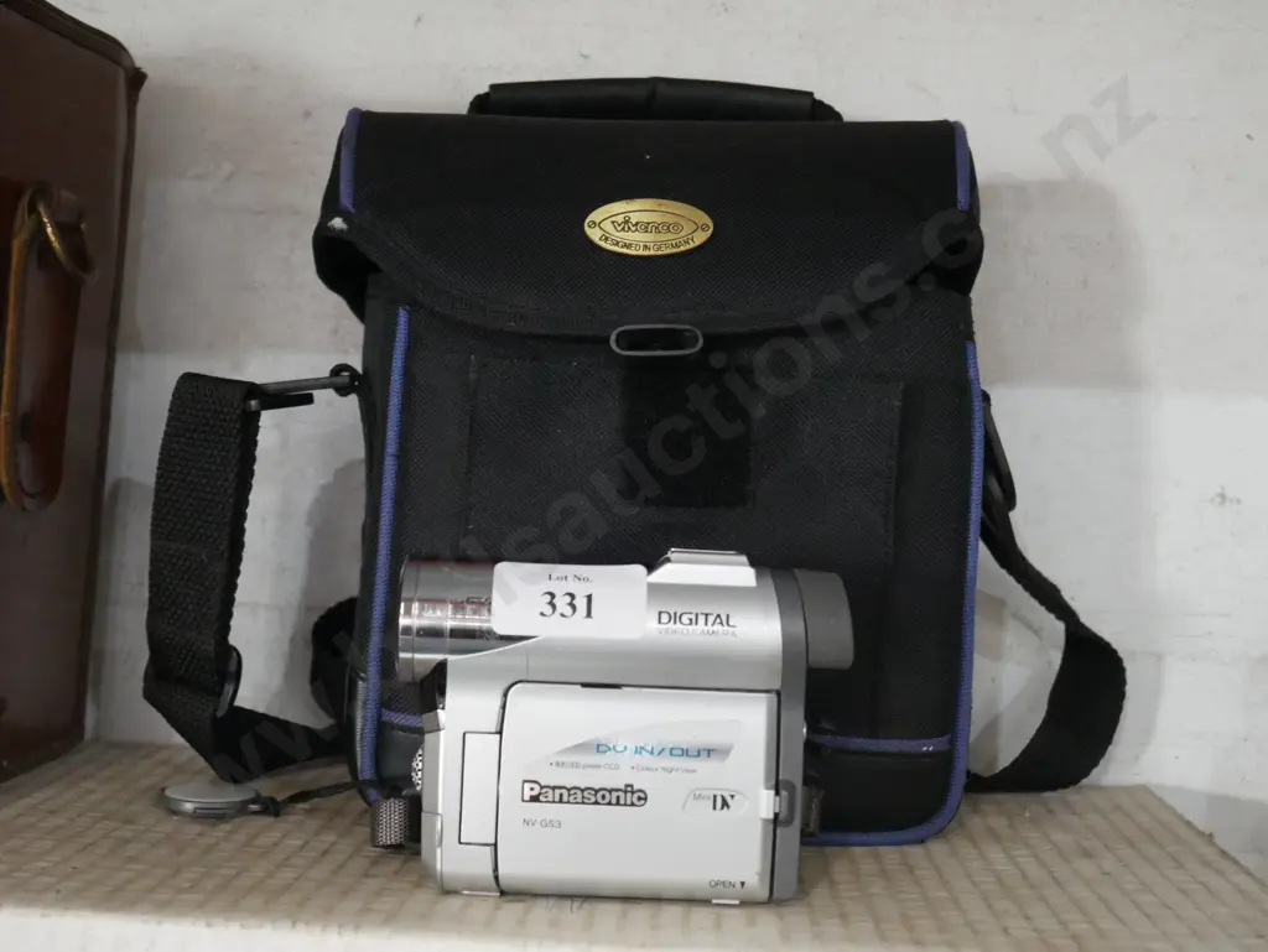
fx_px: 1906
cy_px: 476
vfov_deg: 28.1
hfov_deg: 36.8
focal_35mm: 52
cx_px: 634
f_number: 5.3
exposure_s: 1/40
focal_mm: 26
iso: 3200
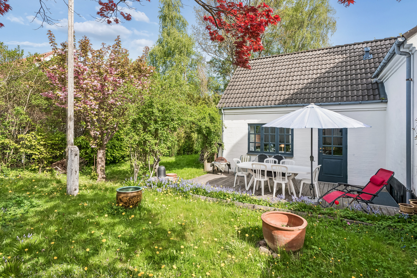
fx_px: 232
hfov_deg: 84.0
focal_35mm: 20
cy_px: 139
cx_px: 208
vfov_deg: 61.9
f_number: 13
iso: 280
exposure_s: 1/125
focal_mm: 20
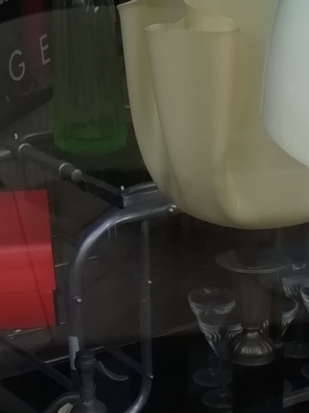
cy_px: 602
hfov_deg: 13.2
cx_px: 228
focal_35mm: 112
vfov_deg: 16.2
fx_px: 1334
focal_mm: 3.46
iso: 50
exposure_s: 1/195
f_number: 2.2
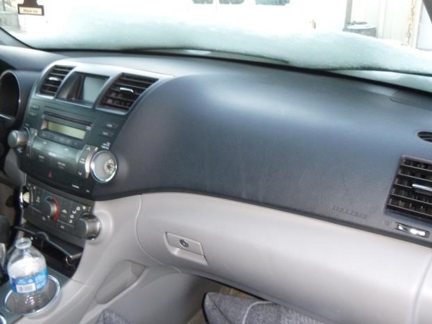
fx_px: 399
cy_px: 160
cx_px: 228
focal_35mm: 32
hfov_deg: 56.8
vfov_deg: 44.2
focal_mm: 4.5
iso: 250
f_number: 3.9
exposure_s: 1/60
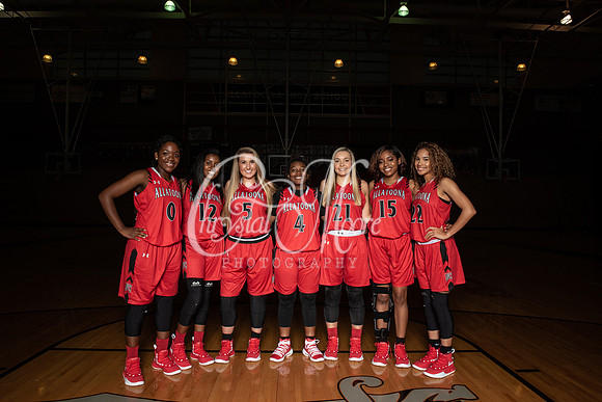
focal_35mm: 26
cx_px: 301
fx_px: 435
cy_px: 201
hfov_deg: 69.4
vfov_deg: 49.6
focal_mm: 26
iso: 320
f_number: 14
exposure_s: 1/200
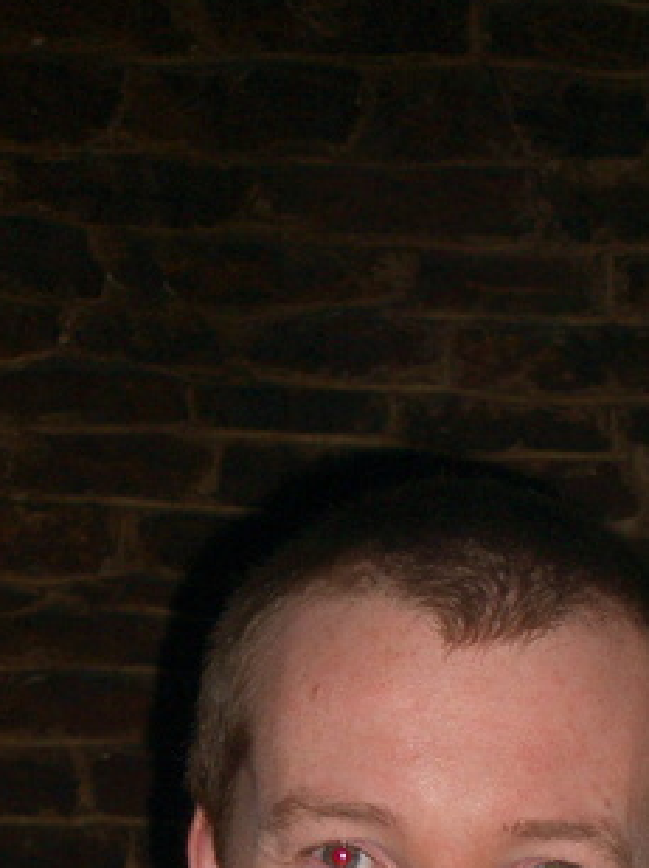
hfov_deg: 7.3
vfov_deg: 9.8
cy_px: 792
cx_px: 482
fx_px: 5060
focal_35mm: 202
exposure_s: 1/40
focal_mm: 17.4
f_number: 4.8
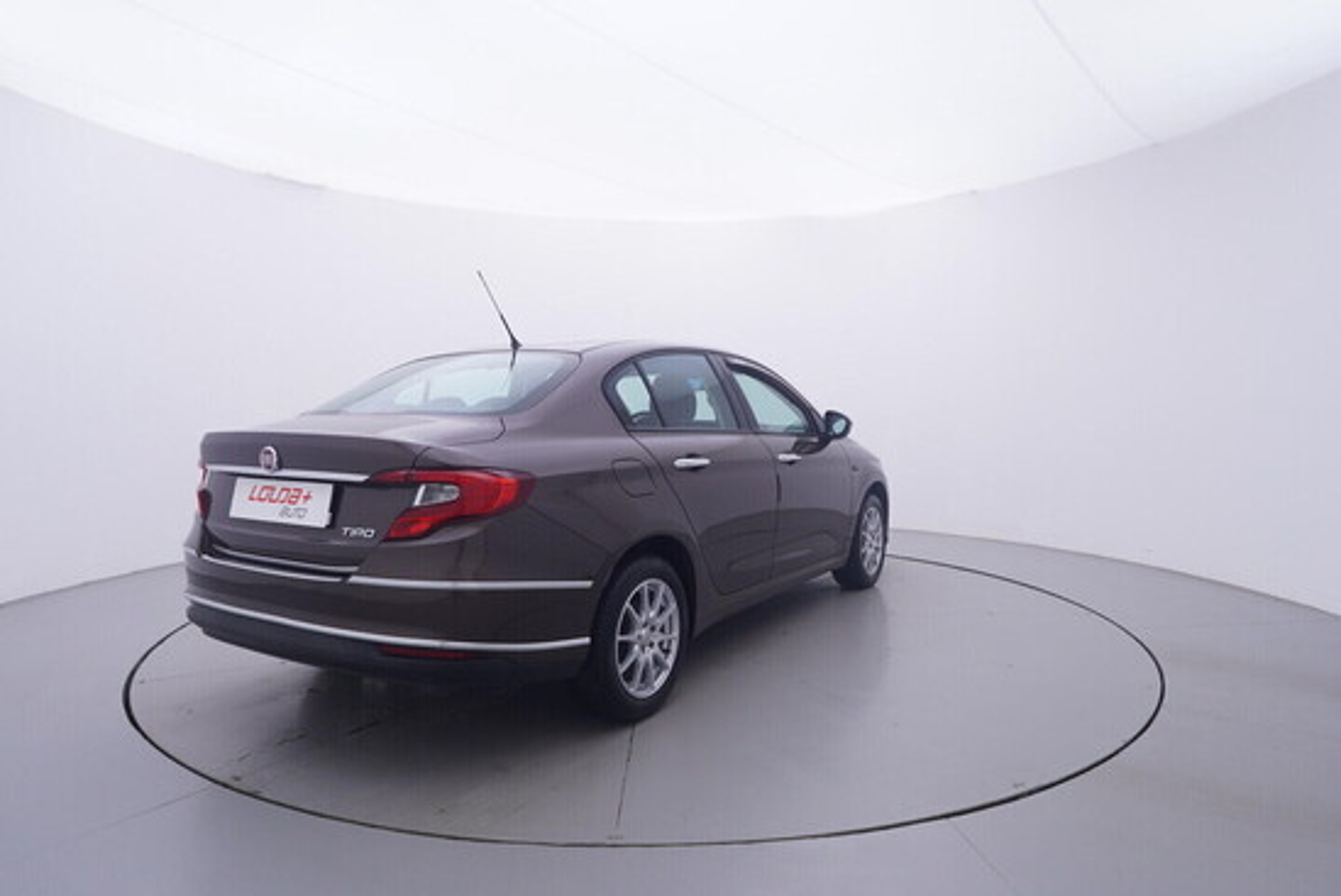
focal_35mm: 22
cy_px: 448
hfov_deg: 77.3
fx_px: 839
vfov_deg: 56.2
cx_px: 670
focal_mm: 15
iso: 200
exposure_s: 1/80
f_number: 5
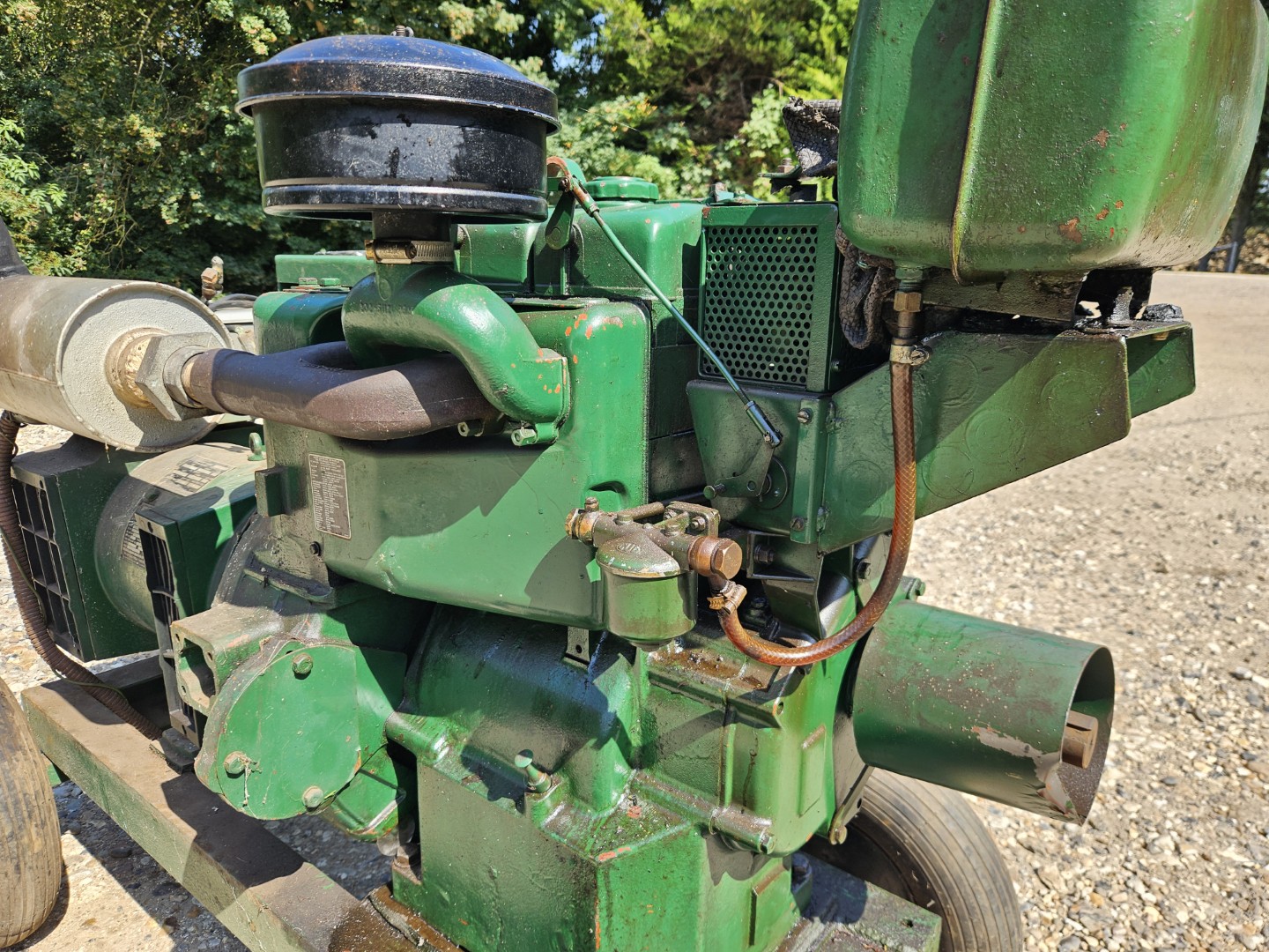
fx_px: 843
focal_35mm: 23
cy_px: 476
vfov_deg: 58.9
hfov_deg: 73.9
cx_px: 634
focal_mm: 5.4
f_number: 1.8
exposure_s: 1/505
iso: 25
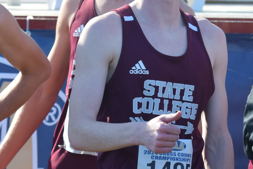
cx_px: 183
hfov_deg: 4.6
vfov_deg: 3.1
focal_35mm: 447
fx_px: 3141
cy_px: 78
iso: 400
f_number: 4
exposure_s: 1/1000
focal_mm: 110
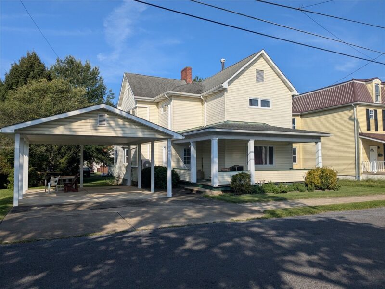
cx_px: 192
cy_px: 144
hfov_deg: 65.3
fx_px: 300
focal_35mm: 27
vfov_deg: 51.4
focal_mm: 4.38
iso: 66
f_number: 1.73
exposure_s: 1/5848
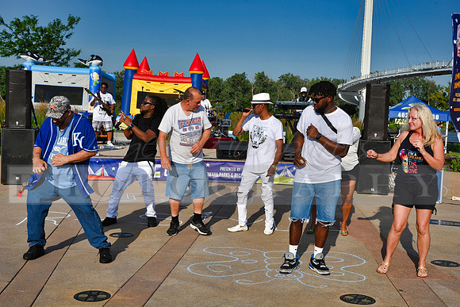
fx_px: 613
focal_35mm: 48
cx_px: 230
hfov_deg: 41.1
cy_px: 154
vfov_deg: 28.1
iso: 200
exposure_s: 1/500
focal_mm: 48
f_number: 11
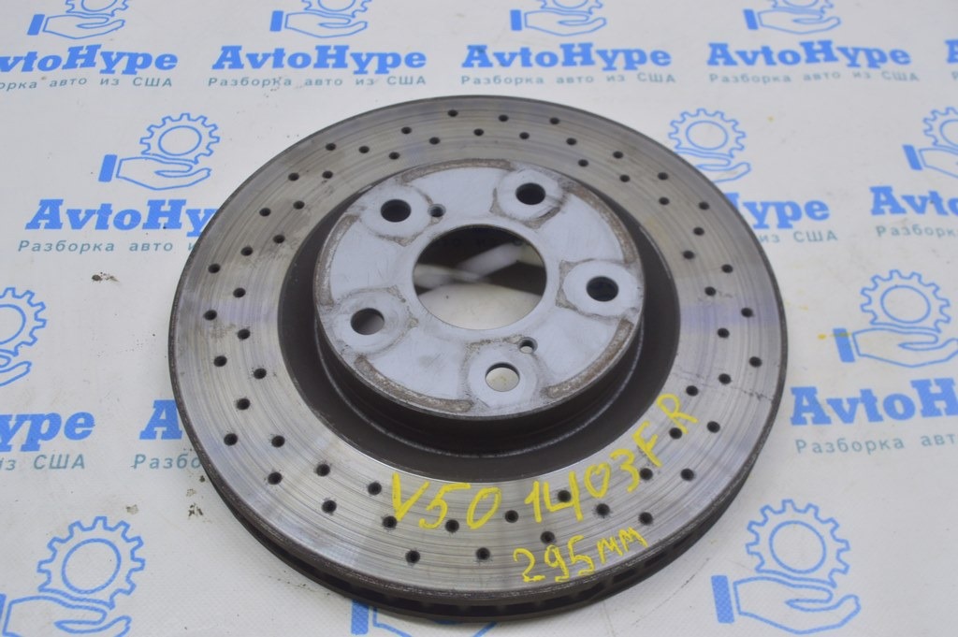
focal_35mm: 38
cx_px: 479
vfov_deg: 35.4
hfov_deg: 51.3
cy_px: 318
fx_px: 997
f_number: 5.6
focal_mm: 25
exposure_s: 1/20
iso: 400
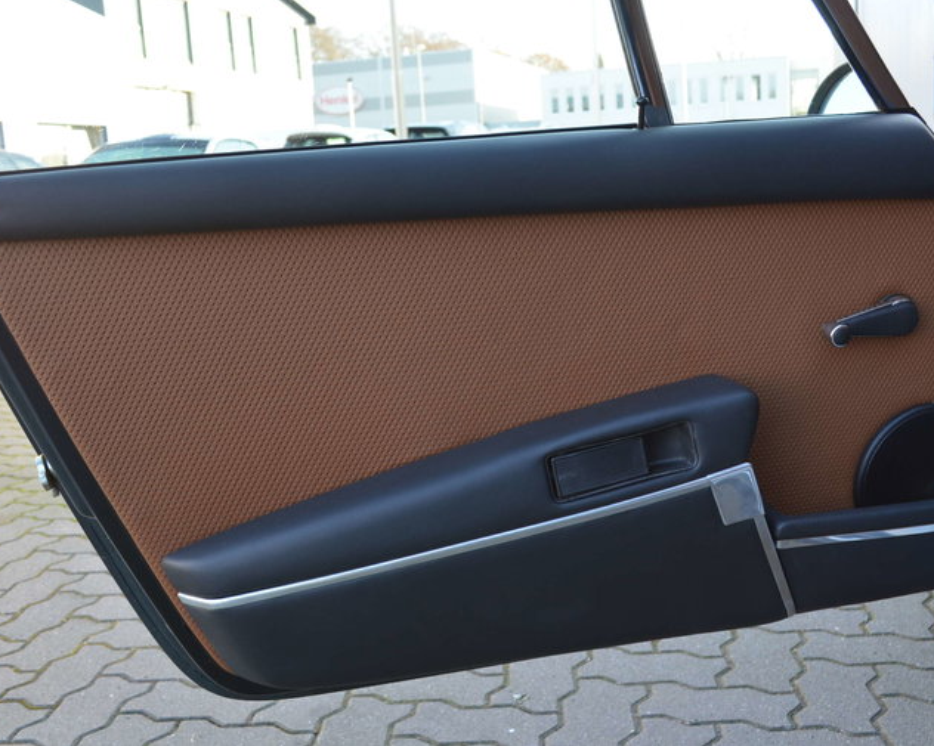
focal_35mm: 41
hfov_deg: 44.8
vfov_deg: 36.5
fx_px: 1133
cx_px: 498
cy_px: 372
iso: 400
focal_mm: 24
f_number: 5.6
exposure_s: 1/125
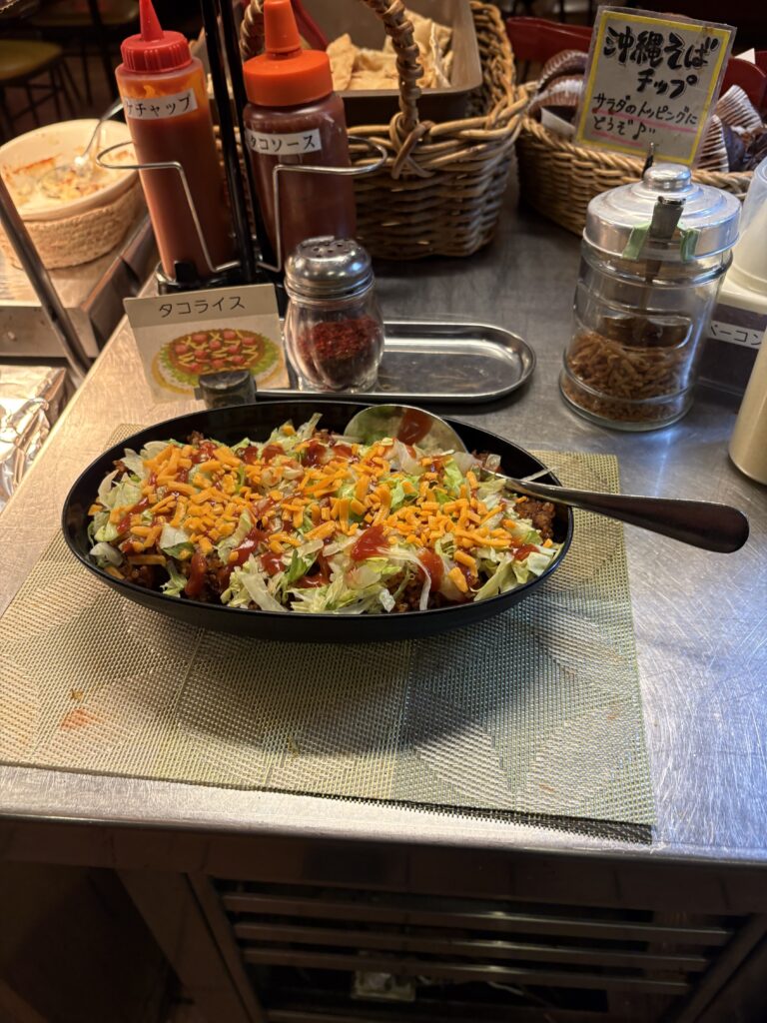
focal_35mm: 26
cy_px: 512
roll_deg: +2.2
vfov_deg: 67.3
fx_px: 768
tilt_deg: -42.2
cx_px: 384
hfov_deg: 53.1
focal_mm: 5.96
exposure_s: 1/60
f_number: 1.6
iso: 160
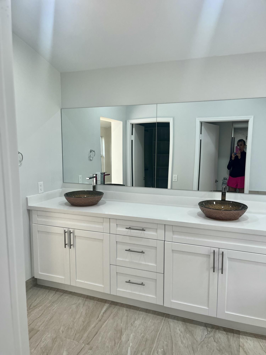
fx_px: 266
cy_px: 178
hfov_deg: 53.1
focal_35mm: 26
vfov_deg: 67.3
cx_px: 133
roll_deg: +0.3
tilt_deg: -8.3
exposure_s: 1/120
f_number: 1.6
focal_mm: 5.1
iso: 80
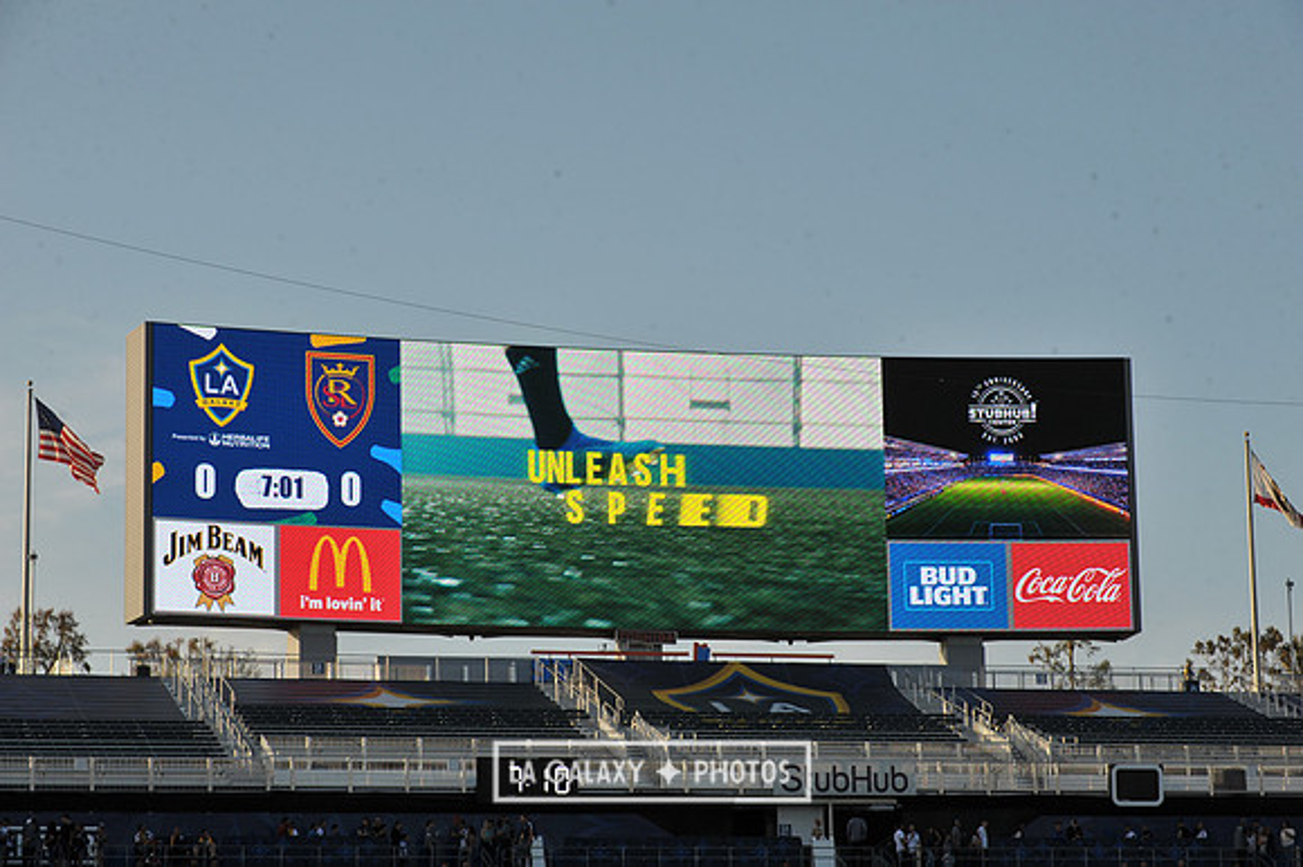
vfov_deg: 13.0
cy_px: 434
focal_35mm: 105
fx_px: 3798
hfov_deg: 19.5
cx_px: 652
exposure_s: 1/500
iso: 400
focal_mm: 105
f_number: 11
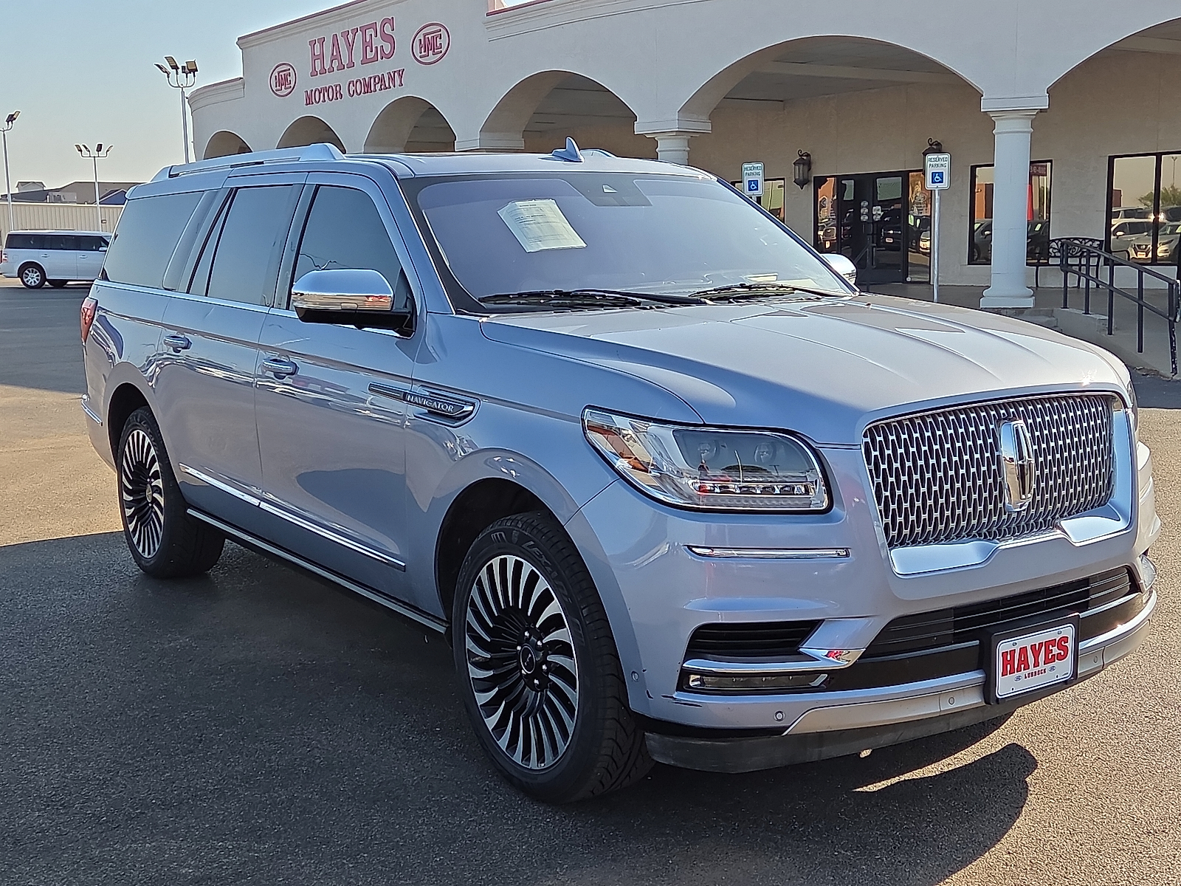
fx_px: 1433
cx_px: 590
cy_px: 443
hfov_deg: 44.8
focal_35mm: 42
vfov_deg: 34.3
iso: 25
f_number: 1.8
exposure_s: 1/1000
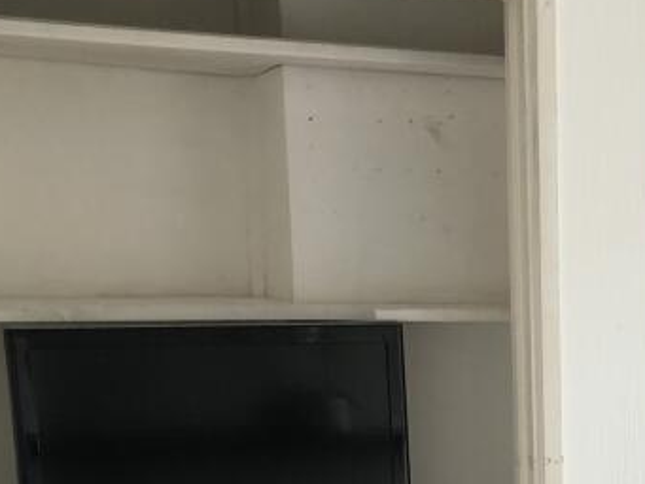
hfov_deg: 21.7
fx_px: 1566
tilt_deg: -14.2
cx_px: 760
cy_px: 637
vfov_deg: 16.6
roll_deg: -0.9
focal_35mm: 84
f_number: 1.8
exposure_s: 1/25
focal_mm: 3.99
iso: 40
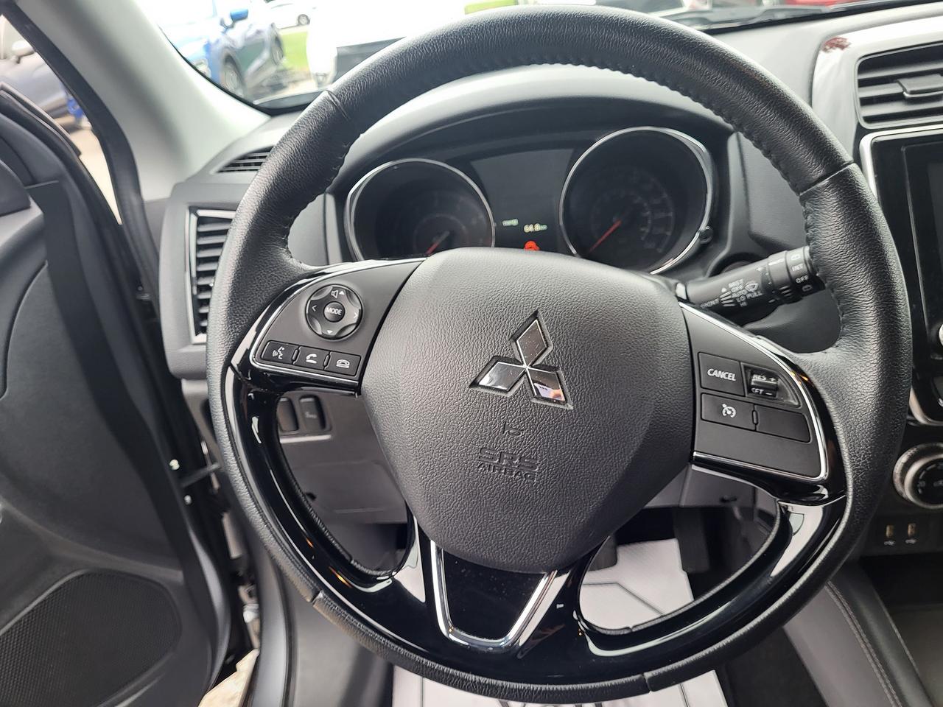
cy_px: 354
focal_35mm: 26
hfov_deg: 67.3
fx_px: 708
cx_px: 472
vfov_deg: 53.1
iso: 125
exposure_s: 1/120
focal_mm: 5.4
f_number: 1.8
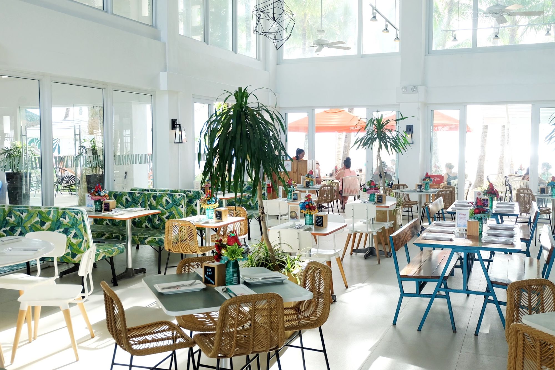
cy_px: 185
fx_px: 539
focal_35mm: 35
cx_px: 278
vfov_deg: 37.8
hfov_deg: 54.4
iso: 400
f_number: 4.2
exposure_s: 1/300
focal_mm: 23.2
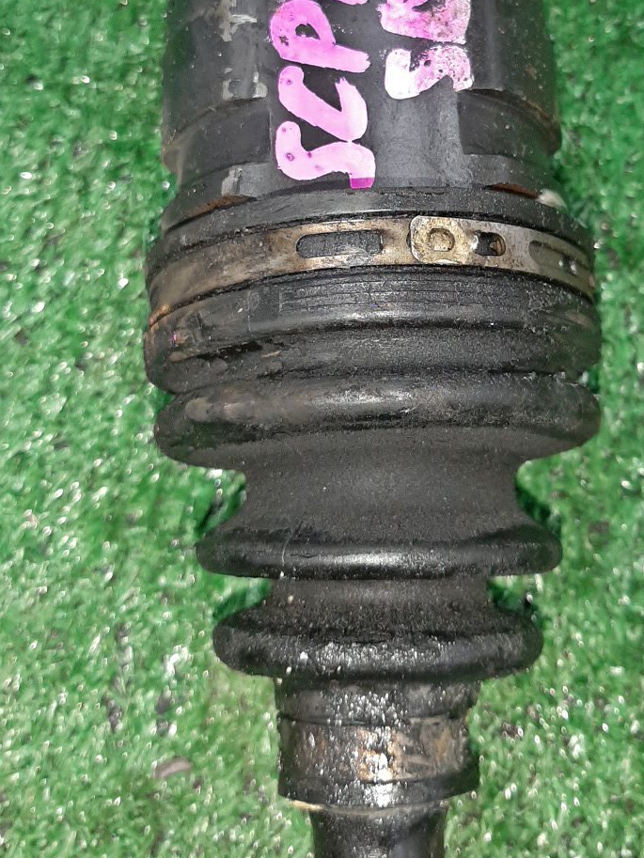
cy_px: 229
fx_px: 1017
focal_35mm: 41
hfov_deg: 35.1
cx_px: 374
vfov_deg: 44.5
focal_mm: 3.93
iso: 186
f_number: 1.7
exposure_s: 1/50
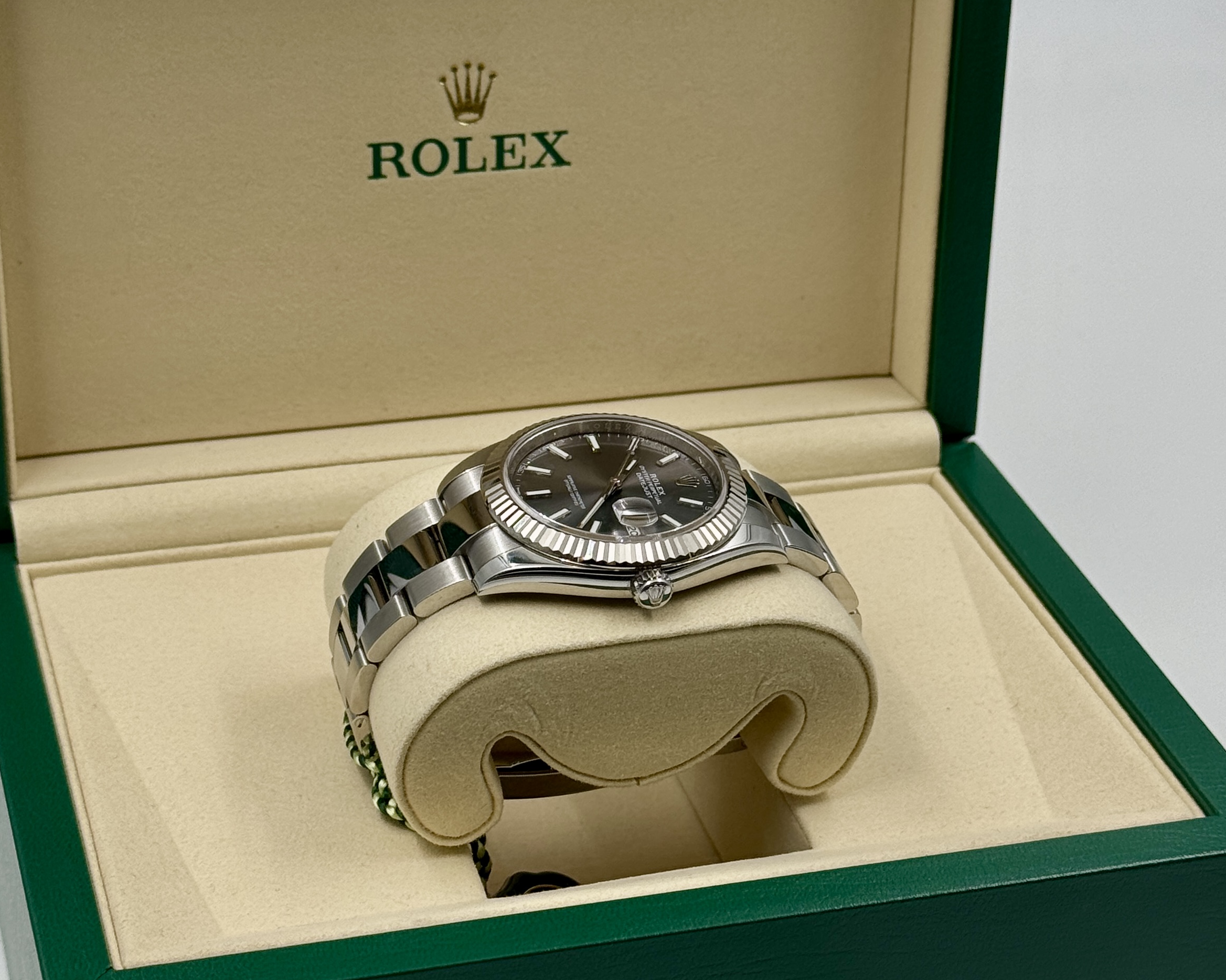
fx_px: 1851
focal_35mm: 51
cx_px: 619
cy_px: 494
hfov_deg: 36.7
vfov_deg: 29.7
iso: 64
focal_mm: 6.76
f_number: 1.78
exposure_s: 1/477
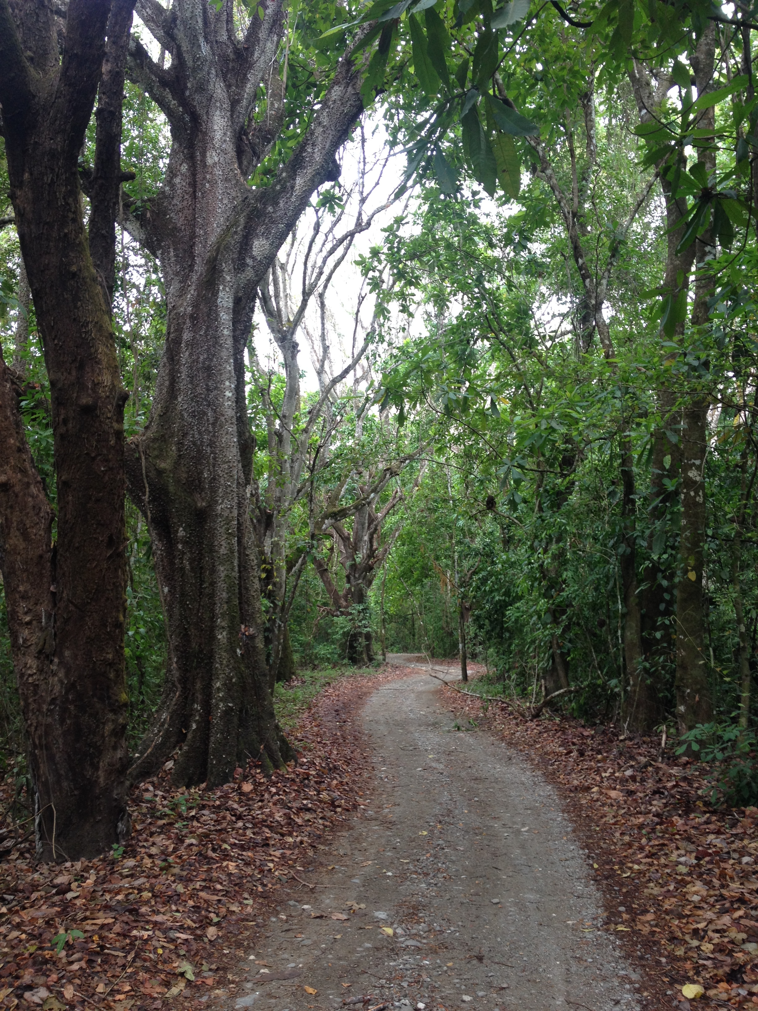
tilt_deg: +7.1
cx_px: 379
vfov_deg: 52.6
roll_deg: +1.8
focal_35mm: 35
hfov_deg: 40.7
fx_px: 1022
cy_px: 506
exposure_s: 1/60
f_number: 2.4
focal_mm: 4.28
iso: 50
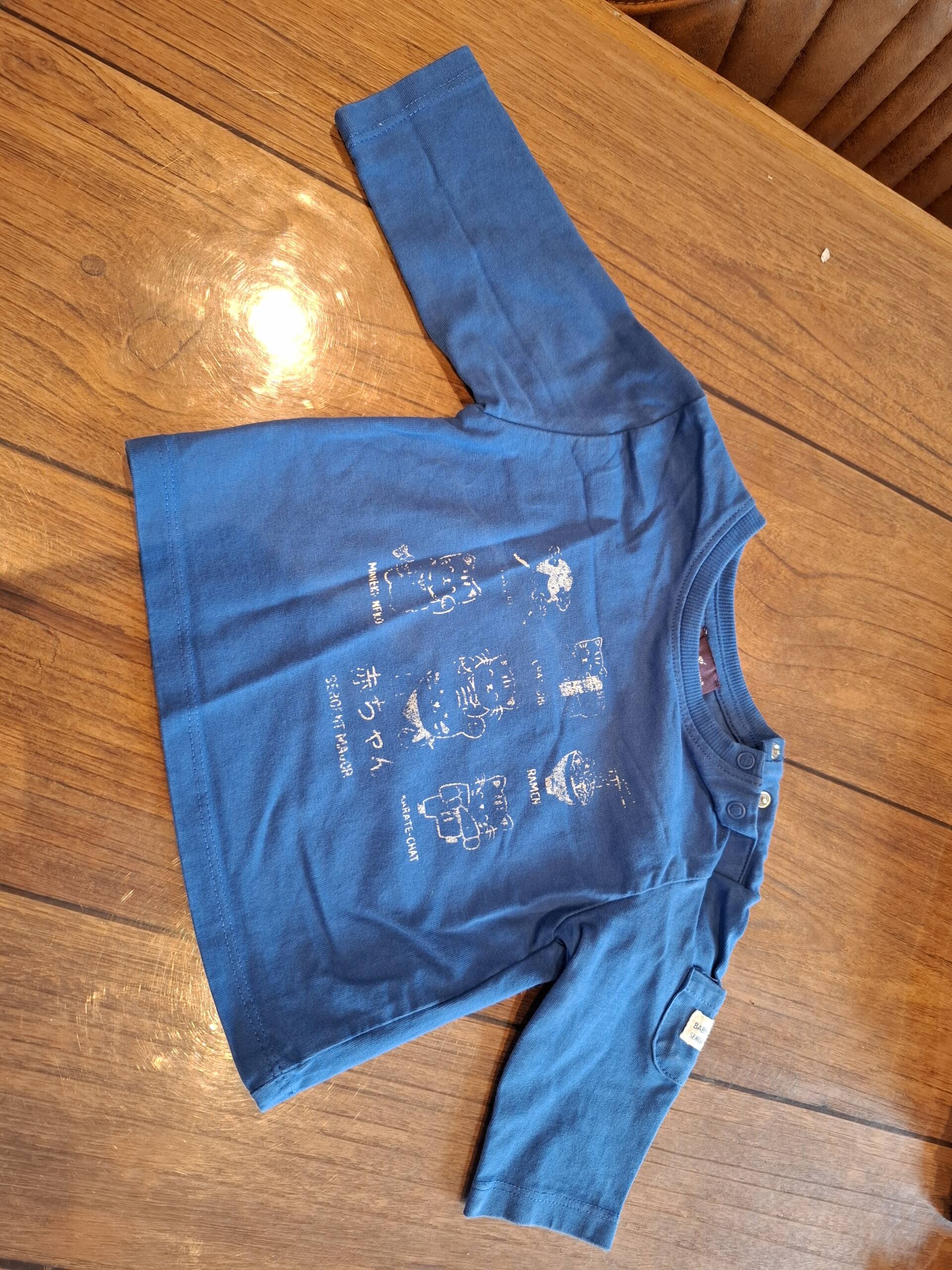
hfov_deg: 58.9
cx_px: 476
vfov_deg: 73.9
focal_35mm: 23
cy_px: 635
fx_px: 843
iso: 250
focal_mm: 5.54
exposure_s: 1/50
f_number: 1.8
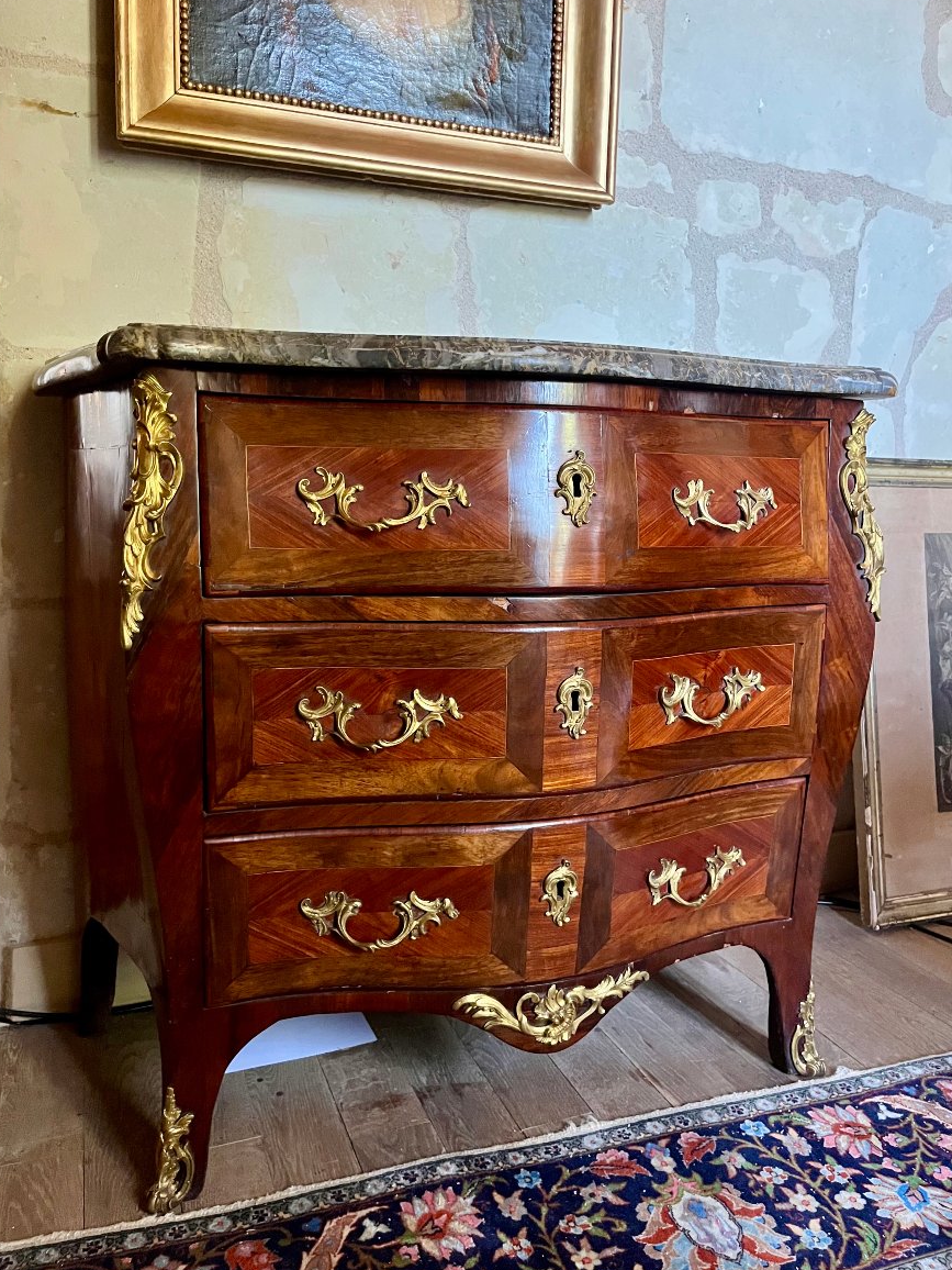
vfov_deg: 65.3
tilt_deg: -7.6
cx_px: 462
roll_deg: +0.2
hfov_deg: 51.3
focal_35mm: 27
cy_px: 625
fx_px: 990
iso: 500
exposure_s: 1/53
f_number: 1.6
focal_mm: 5.1
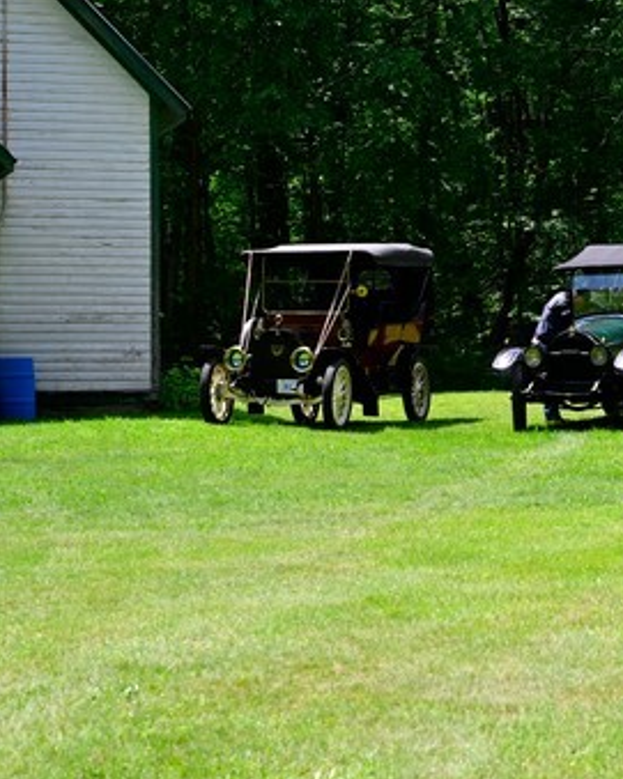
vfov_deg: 19.6
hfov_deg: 15.4
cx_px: 612
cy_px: 360
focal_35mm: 98
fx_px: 2260
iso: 500
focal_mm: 59
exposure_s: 1/1250
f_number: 6.3
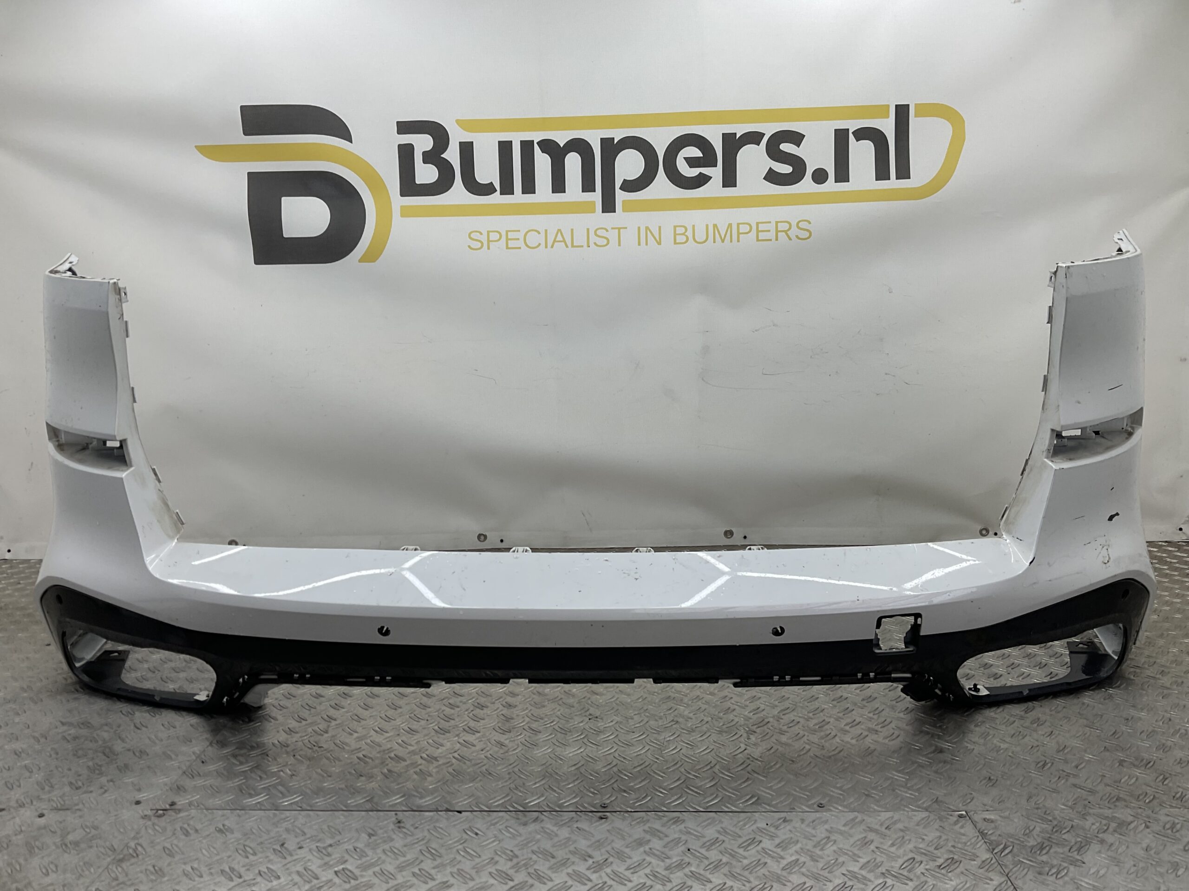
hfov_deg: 61.7
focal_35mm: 29
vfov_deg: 48.2
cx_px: 594
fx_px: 996
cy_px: 446
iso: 16
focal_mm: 3
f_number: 1.8
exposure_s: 1/115
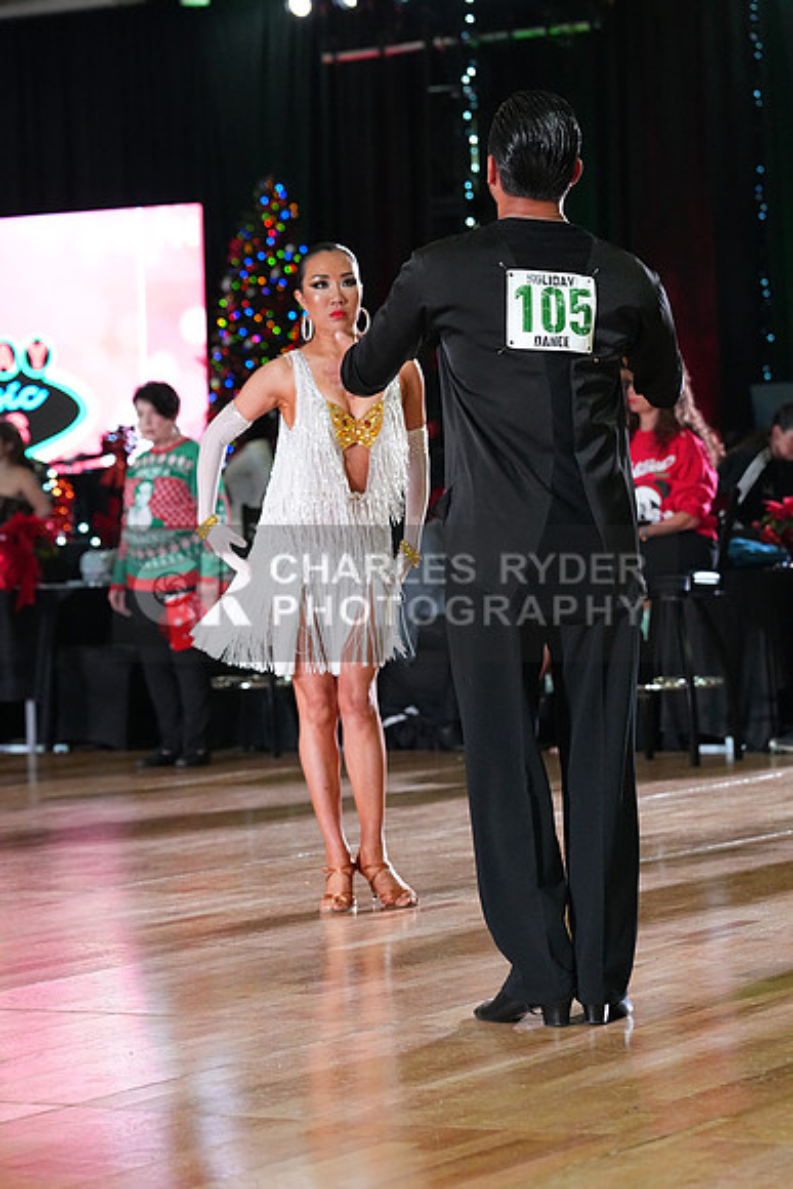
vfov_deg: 17.5
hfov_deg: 11.7
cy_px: 594
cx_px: 396
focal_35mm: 117
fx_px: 3863
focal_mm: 117
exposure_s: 1/400
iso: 8000
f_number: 5
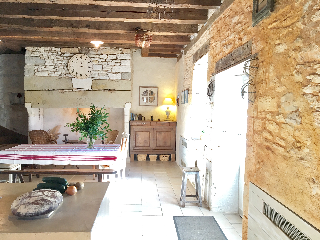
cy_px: 120
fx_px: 268
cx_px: 160
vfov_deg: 48.2
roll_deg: -0.7
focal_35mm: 29
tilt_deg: -2.5
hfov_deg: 61.7
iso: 64
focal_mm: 4.15
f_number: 2.2
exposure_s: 1/33
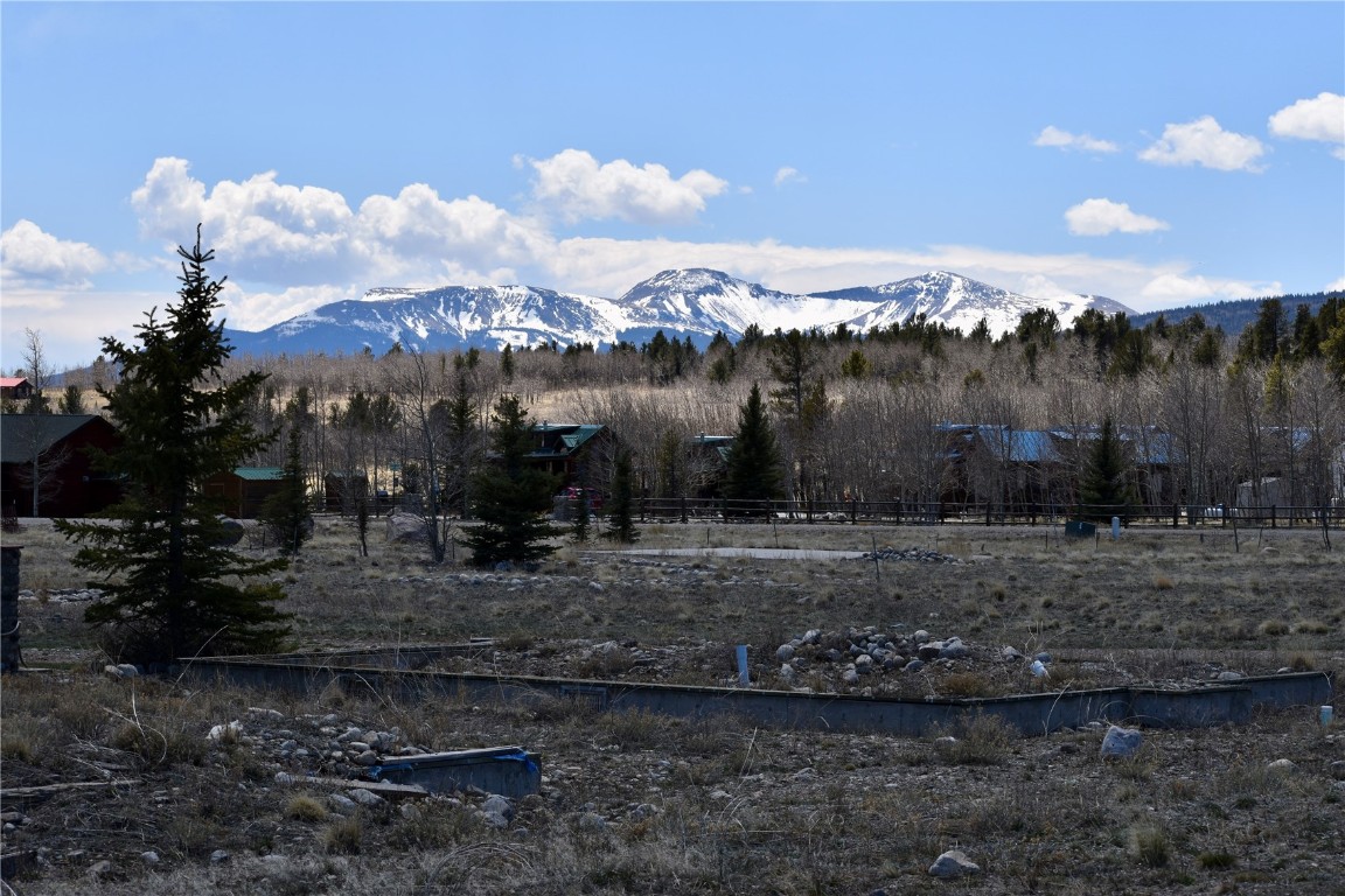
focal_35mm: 123
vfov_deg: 11.1
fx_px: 4595
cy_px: 448
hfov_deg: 16.7
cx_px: 672
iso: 100
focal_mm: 82
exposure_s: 1/200
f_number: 11
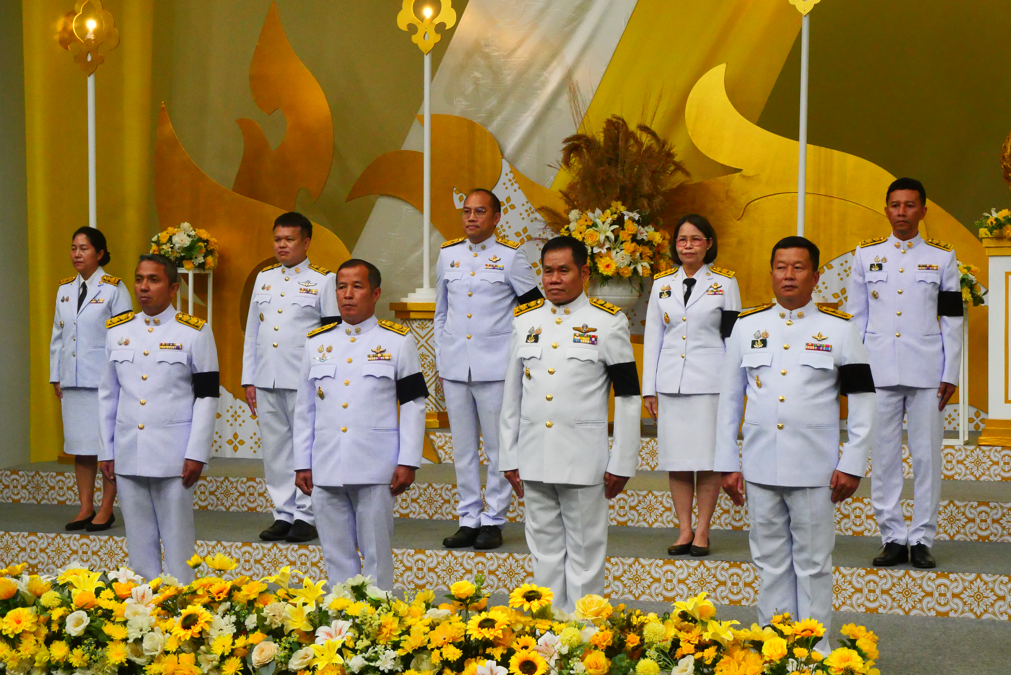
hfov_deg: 28.1
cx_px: 506
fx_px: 2023
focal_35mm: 72
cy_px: 338
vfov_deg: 19.0
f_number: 8
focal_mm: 35
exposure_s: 1/320
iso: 3200
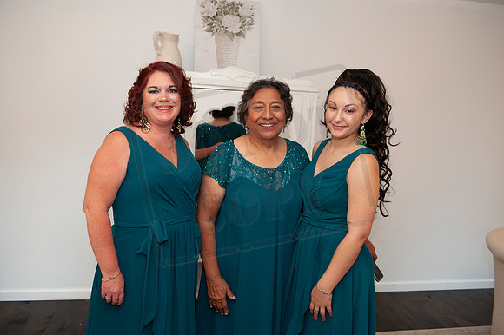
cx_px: 252
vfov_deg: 42.3
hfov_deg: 60.3
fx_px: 434
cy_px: 168
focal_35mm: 31
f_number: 4
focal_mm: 31
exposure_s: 1/100
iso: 400
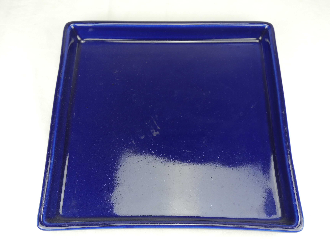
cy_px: 124
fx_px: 439
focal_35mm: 46
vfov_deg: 31.5
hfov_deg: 41.2
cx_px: 165
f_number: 3.2
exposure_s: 1/40.1
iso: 100
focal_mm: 9.7
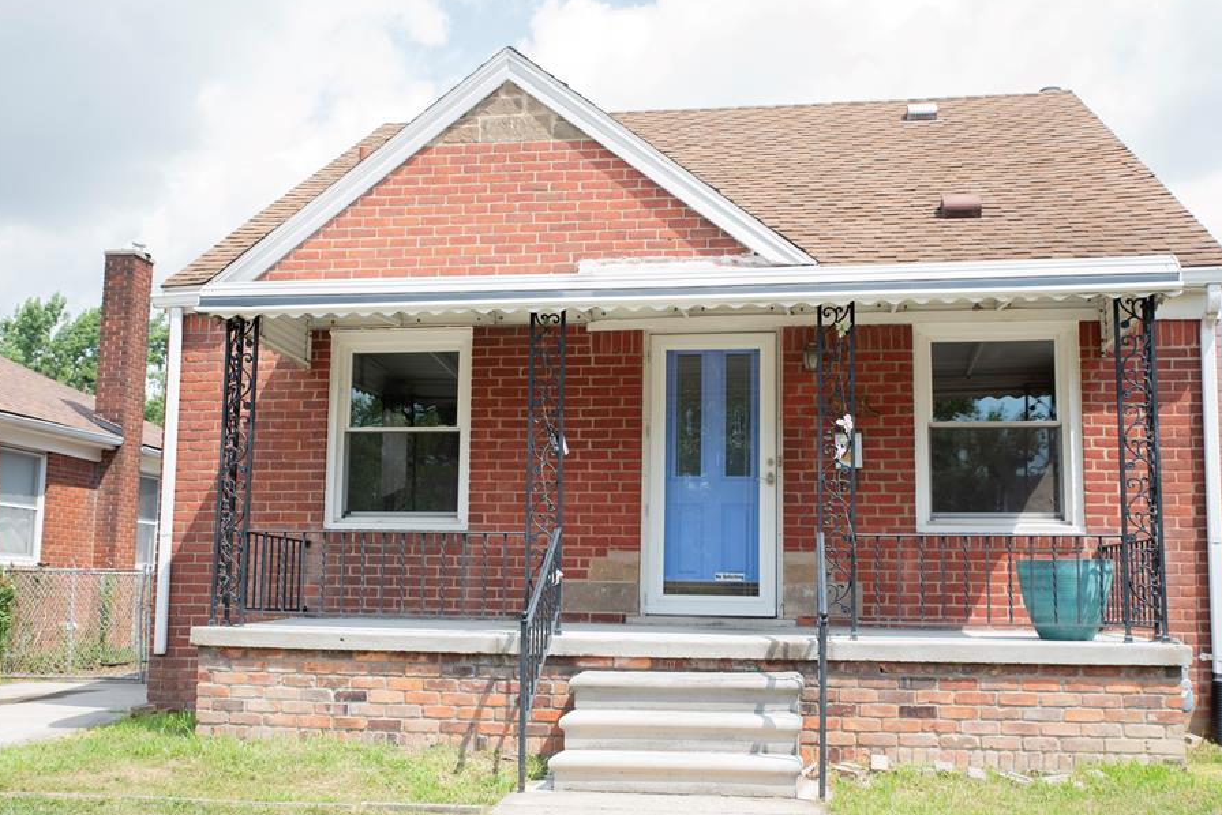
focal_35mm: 40
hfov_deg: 48.4
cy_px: 430
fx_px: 1358
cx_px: 580
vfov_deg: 33.4
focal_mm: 35
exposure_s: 1/640
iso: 400
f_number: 5.6
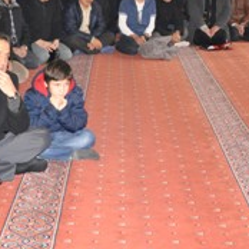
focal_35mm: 105
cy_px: 40
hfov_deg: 16.6
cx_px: 122
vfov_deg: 16.4
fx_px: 855
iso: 2000
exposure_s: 1/60
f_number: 5
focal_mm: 32
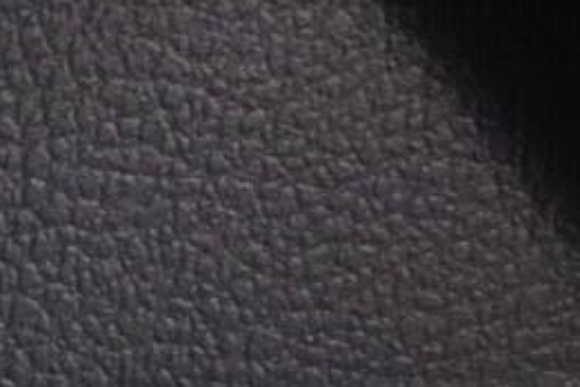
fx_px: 3206
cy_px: 692
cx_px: -96
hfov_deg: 10.2
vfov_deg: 6.7
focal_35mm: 199
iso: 2500
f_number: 2.8
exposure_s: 1/40
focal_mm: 24
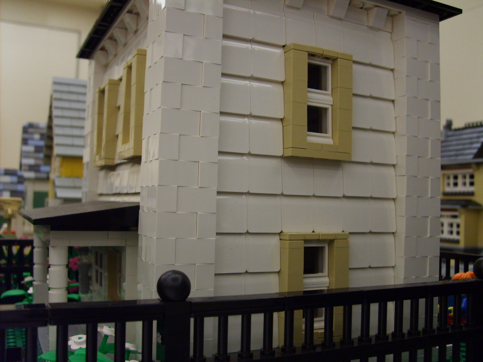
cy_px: 181
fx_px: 488
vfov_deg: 40.7
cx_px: 242
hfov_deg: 52.6
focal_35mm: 35
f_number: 2.8
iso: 100
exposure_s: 1/30
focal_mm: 5.8
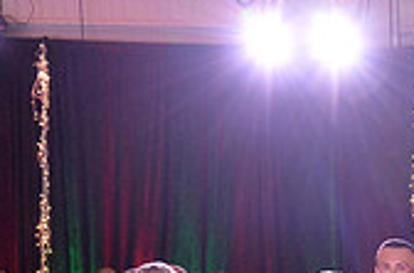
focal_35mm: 121
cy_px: 417
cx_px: 626
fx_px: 1388
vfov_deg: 10.8
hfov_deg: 15.6
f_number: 5
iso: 2500
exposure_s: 1/250
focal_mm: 35
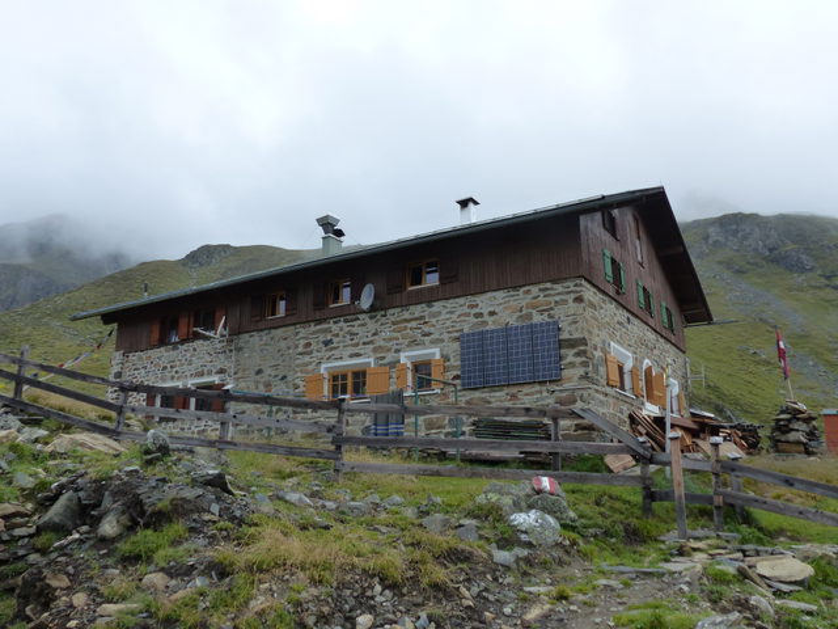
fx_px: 702
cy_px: 314
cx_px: 419
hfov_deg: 61.7
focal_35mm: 29
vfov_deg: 48.2
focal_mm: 5.2
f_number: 4
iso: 160
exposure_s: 1/400
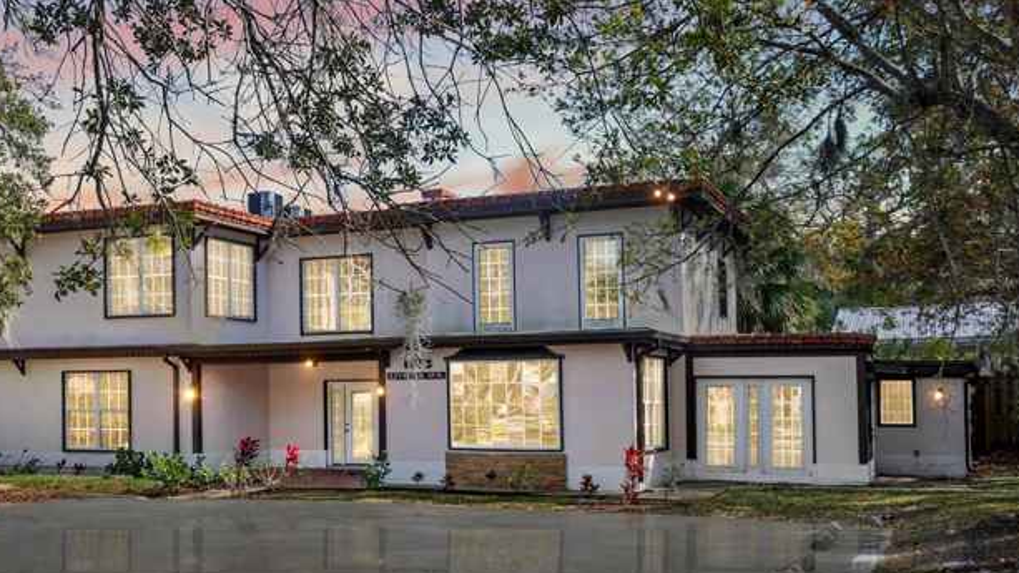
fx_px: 1126
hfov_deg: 48.4
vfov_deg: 28.6
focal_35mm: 42
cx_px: 406
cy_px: 282
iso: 100
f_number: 9.5
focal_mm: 30.5
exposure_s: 1/90
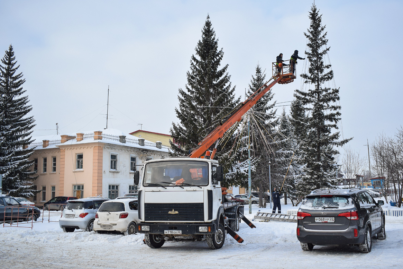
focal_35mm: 34
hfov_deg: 55.8
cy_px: 137
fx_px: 380
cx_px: 204
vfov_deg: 38.9
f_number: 5
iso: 400
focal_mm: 22
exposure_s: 1/1000
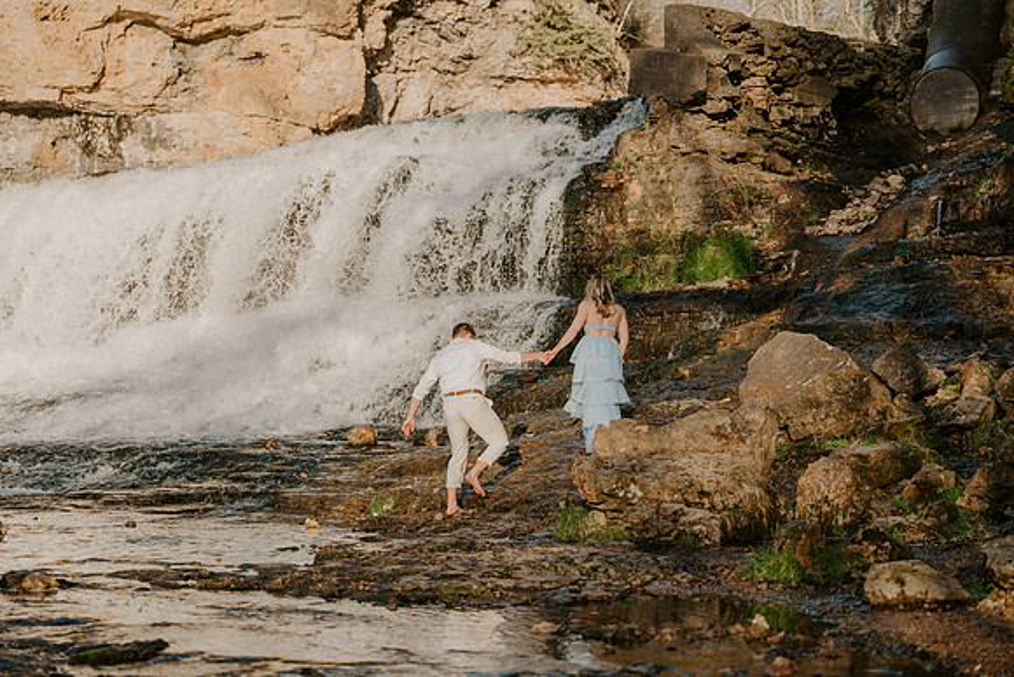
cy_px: 338
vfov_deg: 19.5
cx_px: 507
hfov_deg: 28.8
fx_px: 1972
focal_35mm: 70
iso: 160
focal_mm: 70
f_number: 2.8
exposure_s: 1/800
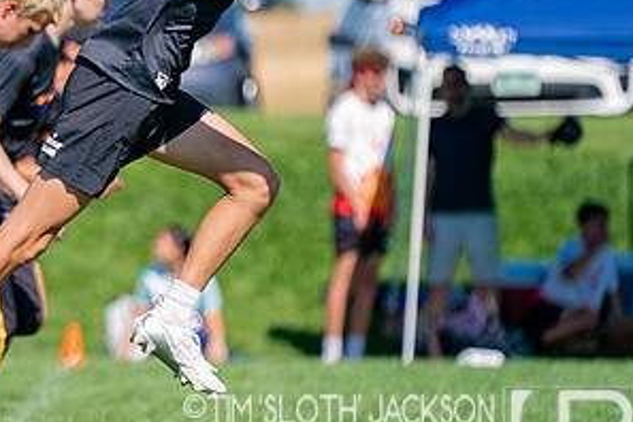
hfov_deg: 4.4
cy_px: 136
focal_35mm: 469
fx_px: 8246
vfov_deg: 2.9
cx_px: -7
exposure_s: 1/6400
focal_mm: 200
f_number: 2.8
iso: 400
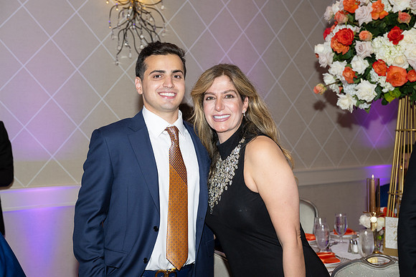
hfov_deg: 34.5
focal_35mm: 58
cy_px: 138
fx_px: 670
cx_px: 208
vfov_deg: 23.4
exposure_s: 1/100
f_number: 5.6
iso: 800
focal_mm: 58
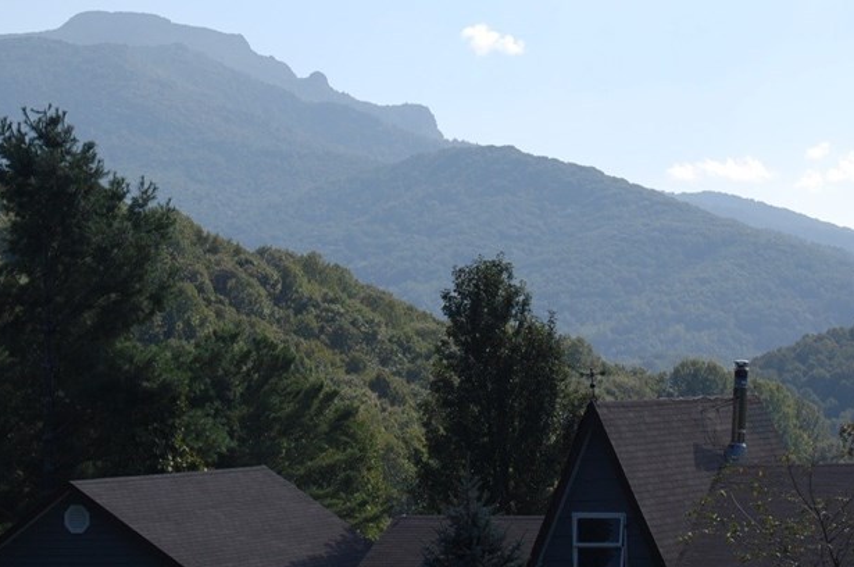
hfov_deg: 14.1
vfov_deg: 9.4
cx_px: 326
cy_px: 157
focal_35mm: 146
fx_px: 3455
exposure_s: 1/800
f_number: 5.6
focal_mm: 55
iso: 200
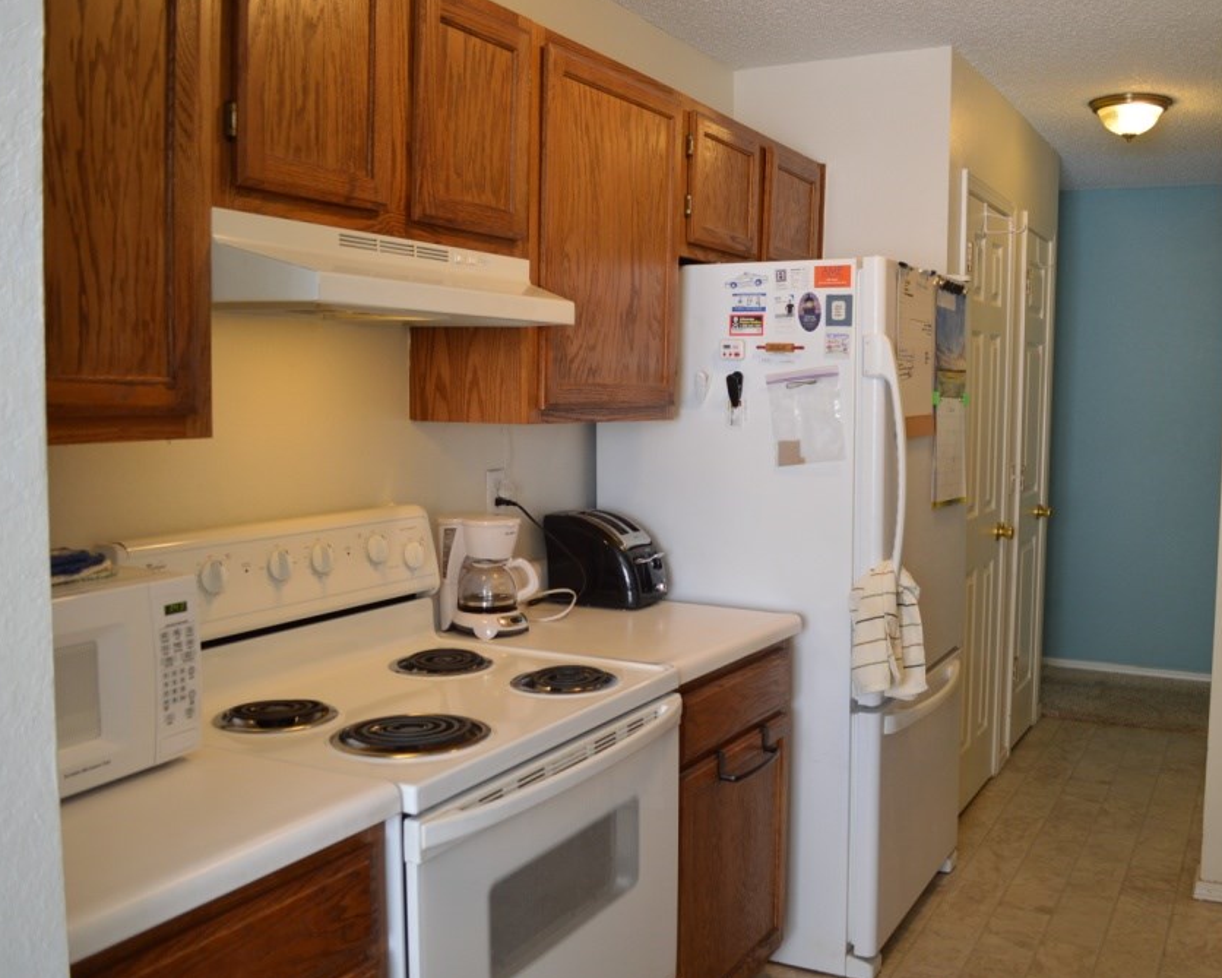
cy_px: 489
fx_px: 1121
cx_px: 744
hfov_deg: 56.7
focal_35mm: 31
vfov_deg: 47.1
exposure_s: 1/60
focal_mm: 18
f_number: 4
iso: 400
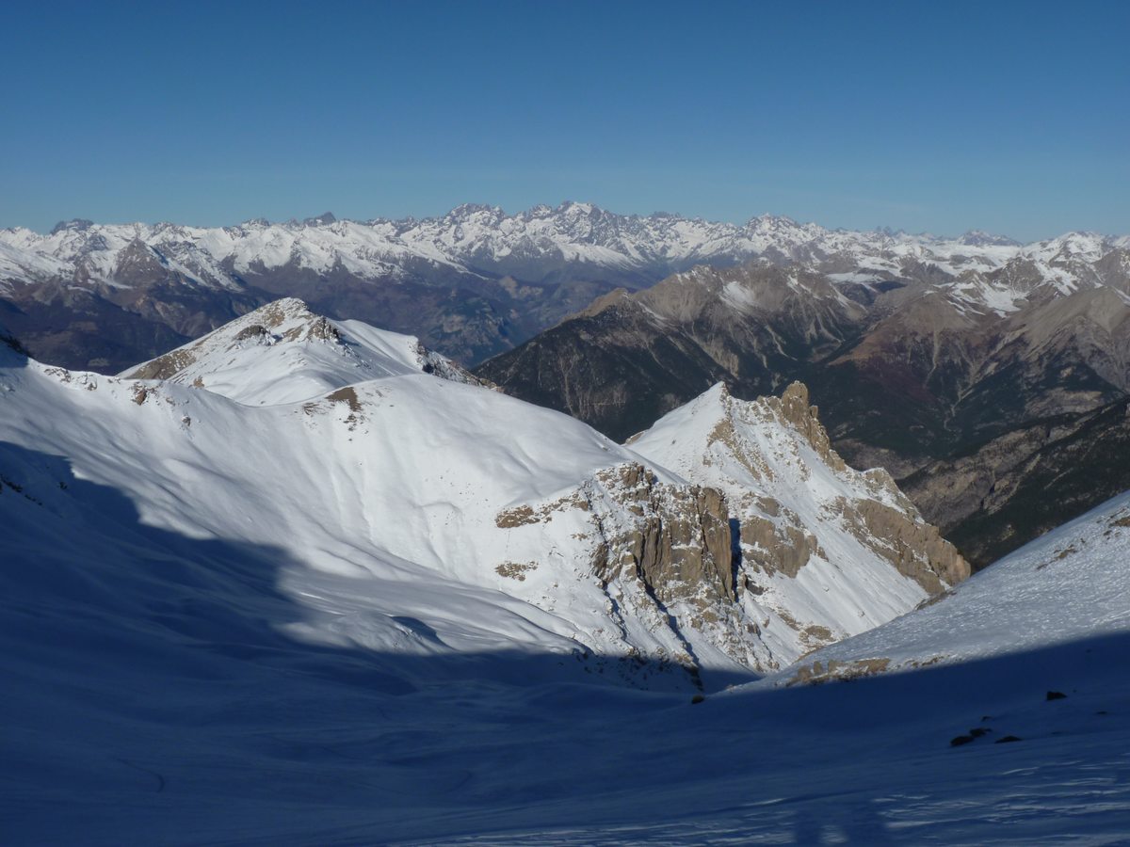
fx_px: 1371
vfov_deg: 34.3
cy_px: 424
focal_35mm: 42
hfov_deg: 44.8
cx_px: 565
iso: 80
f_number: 8
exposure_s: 1/500
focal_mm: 7.4
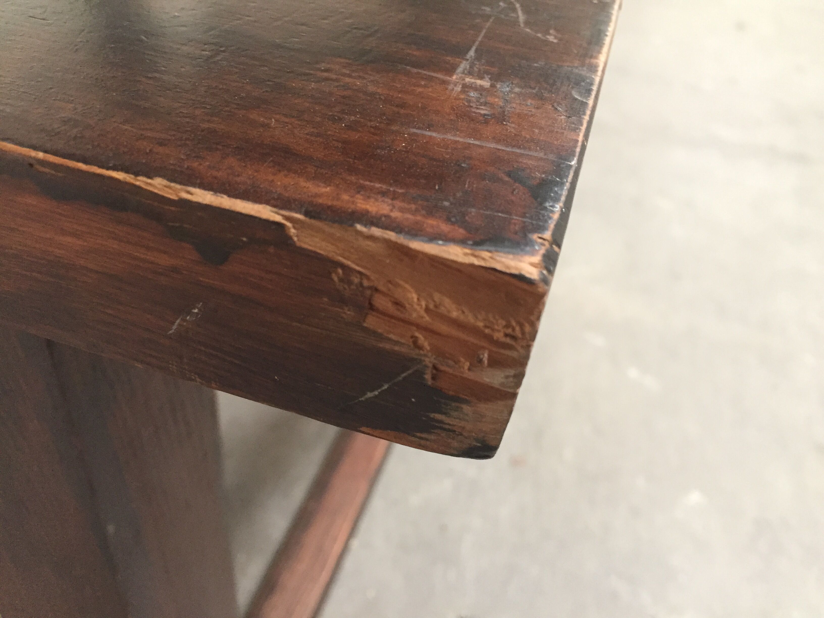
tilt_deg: -41.2
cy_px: 309
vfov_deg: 48.2
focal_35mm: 29
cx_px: 412
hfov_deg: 61.7
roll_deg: -7.6
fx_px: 690
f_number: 2.2
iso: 320
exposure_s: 1/33
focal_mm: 4.15
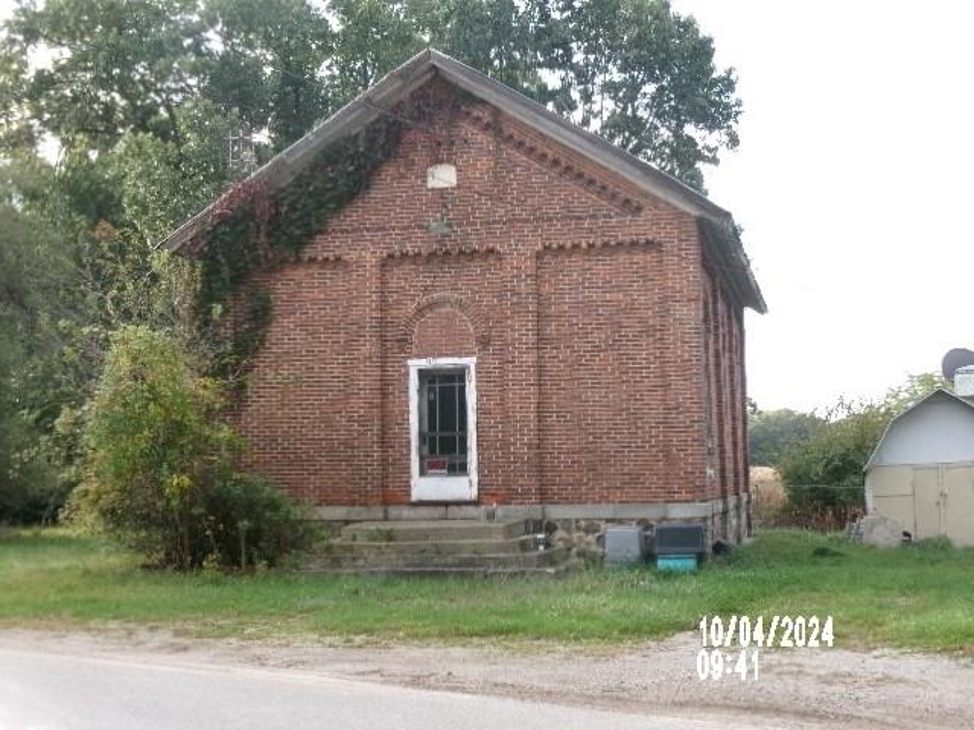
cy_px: 365
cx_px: 487
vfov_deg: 27.5
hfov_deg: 36.2
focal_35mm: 53
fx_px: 1491
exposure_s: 1/140
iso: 100
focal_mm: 9.5
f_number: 4.9
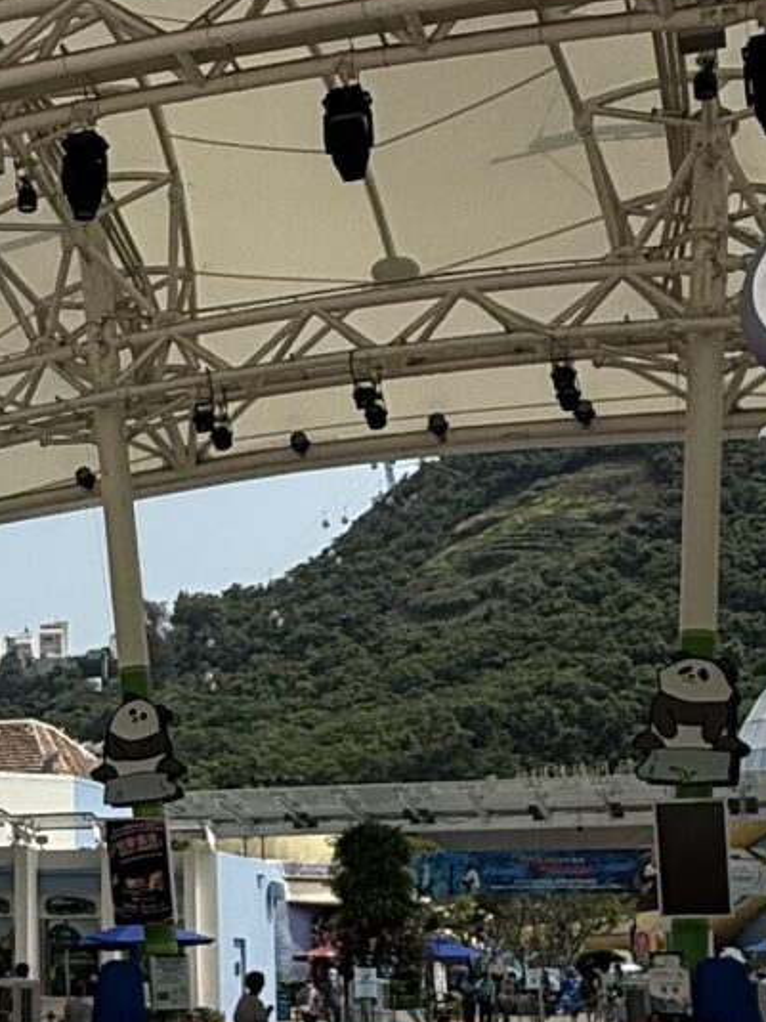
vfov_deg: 28.8
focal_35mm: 67
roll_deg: +0.2
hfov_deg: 20.9
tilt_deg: +9.2
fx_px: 1978
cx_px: -67
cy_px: 674
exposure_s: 1/2410
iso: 50
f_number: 2.2
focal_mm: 2.22
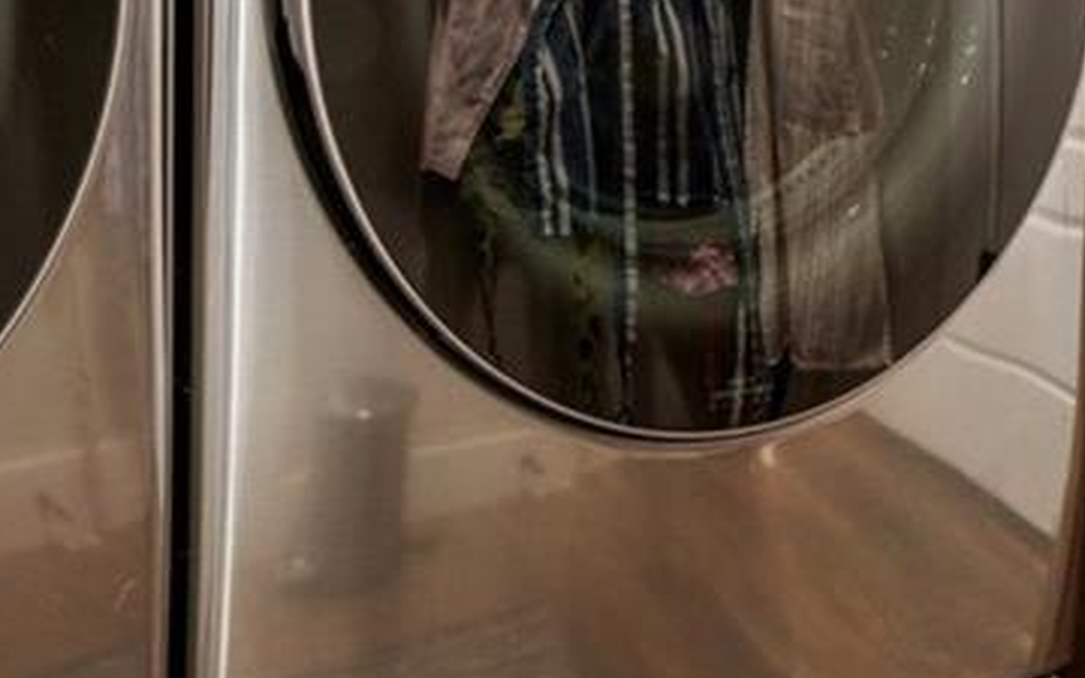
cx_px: 546
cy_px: -163
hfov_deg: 30.2
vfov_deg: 18.1
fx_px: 2011
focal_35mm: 68
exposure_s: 1.3
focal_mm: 15
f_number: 11
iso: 800
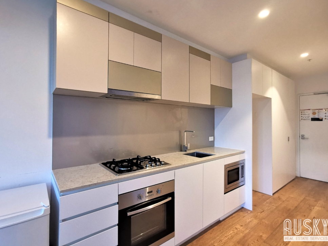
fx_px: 171
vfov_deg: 71.6
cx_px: 168
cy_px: 121
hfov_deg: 87.7
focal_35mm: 18
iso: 320
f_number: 2.2
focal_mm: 2.26
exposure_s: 1/33.3
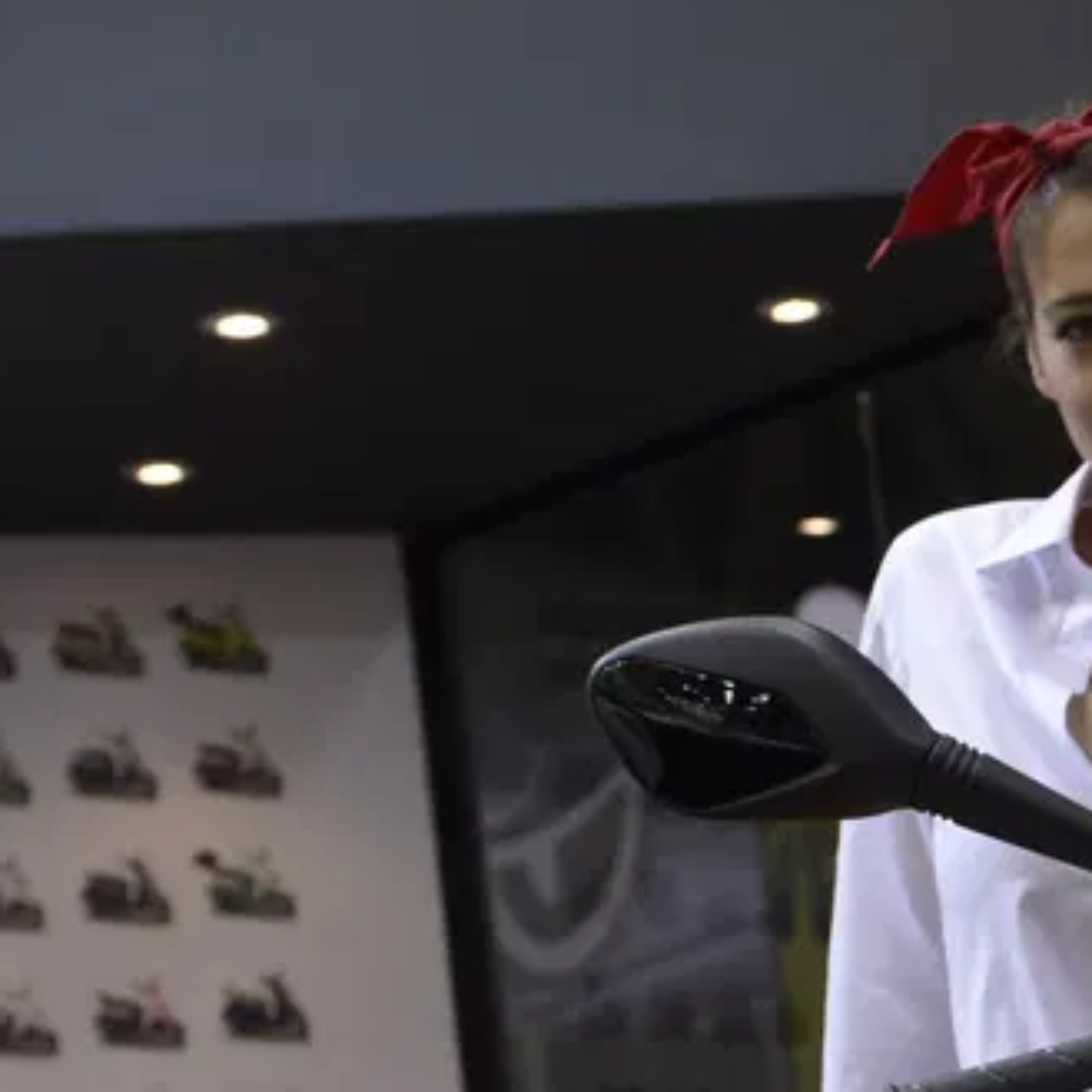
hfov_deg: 12.1
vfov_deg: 12.6
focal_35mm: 136
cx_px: 1718
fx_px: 4854
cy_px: 1276
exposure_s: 1/160
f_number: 5
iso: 1000
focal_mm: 44
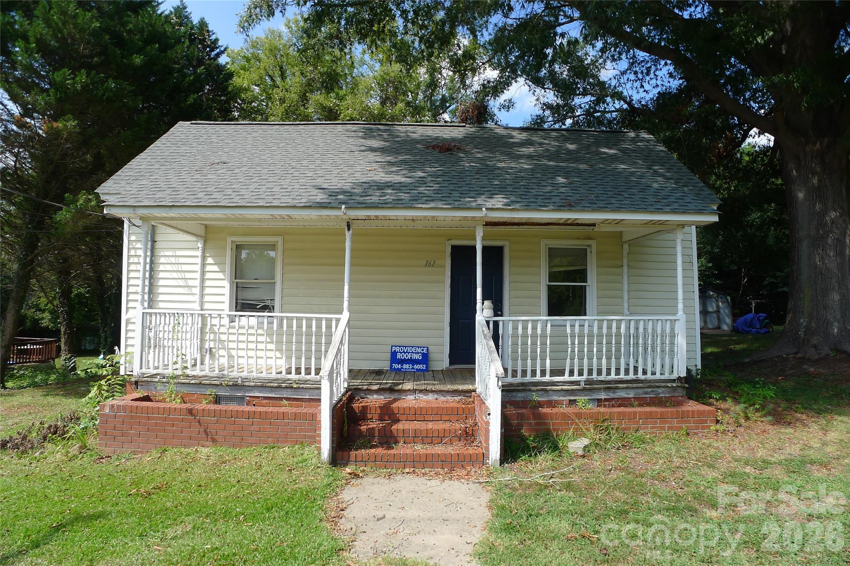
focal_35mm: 24
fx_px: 567
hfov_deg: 73.7
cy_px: 283
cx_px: 425
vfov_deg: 53.1
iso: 80
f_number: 3.5
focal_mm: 5.1
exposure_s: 1/500
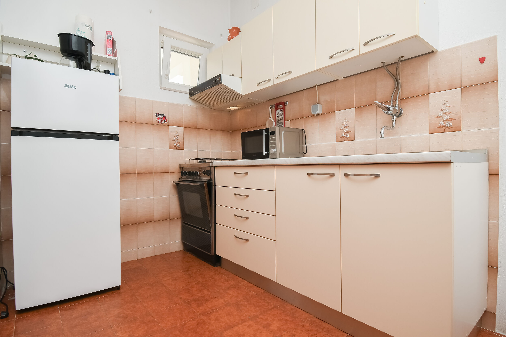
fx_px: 267
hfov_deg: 86.9
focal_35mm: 19
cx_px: 253
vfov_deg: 64.6
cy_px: 168
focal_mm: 13
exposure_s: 1/100
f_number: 8
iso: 160
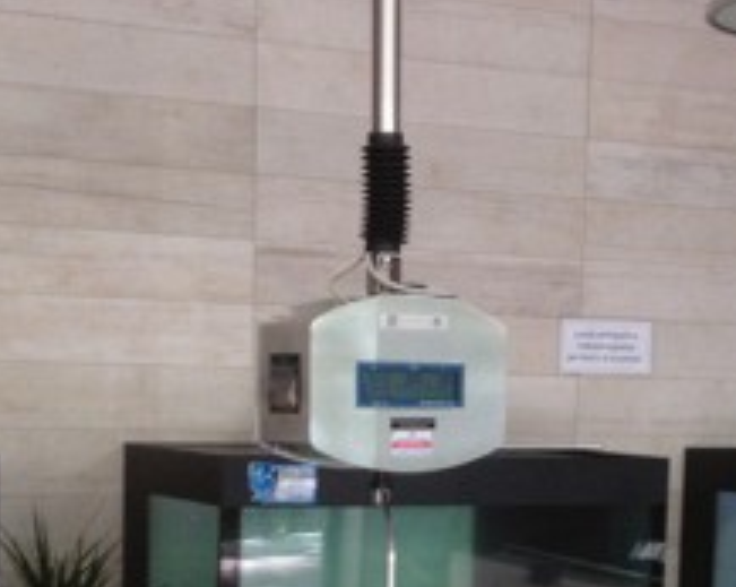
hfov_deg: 18.6
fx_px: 2241
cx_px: 538
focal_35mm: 103
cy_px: 641
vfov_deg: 14.6
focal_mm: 4.28
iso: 80
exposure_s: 1/120
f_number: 2.4
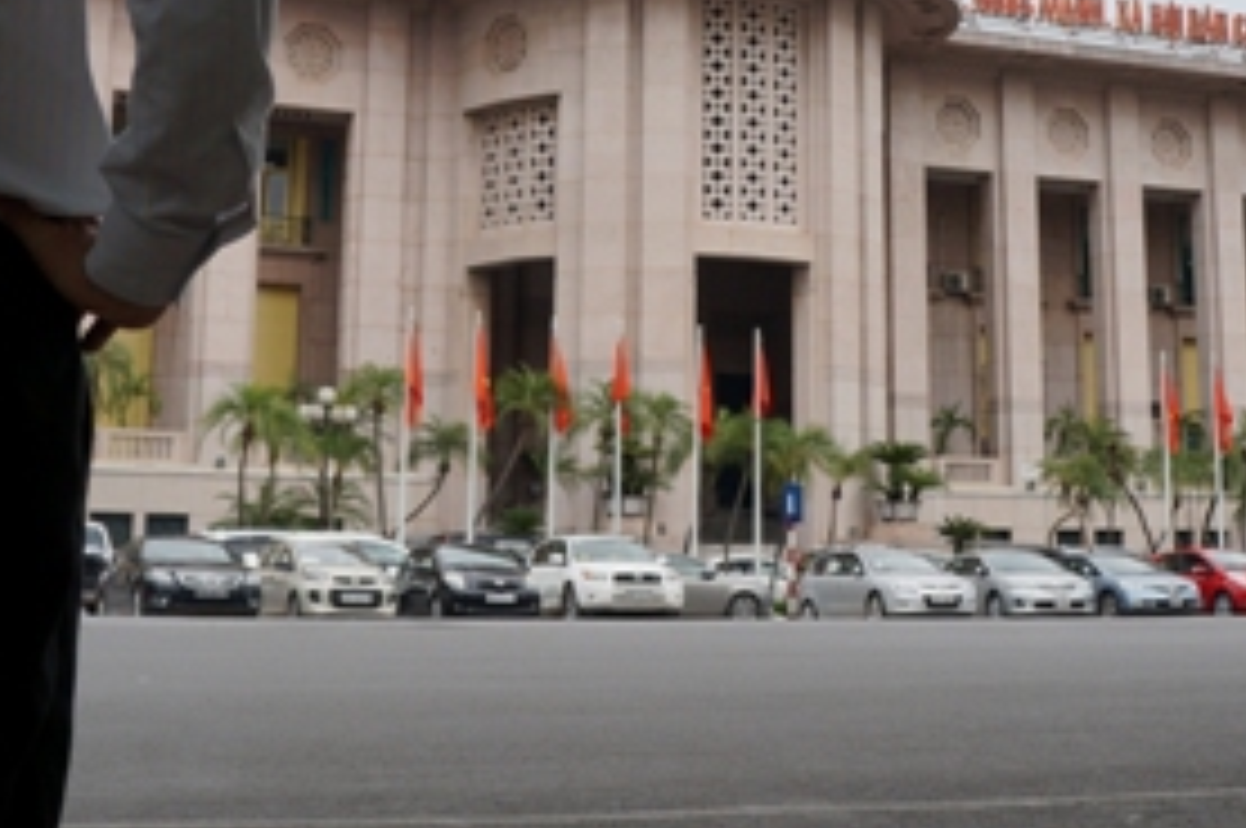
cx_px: 747
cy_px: -4
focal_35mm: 62
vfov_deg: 21.1
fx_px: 2143
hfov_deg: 32.3
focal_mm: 20
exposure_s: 1/800
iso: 200
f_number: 6.3
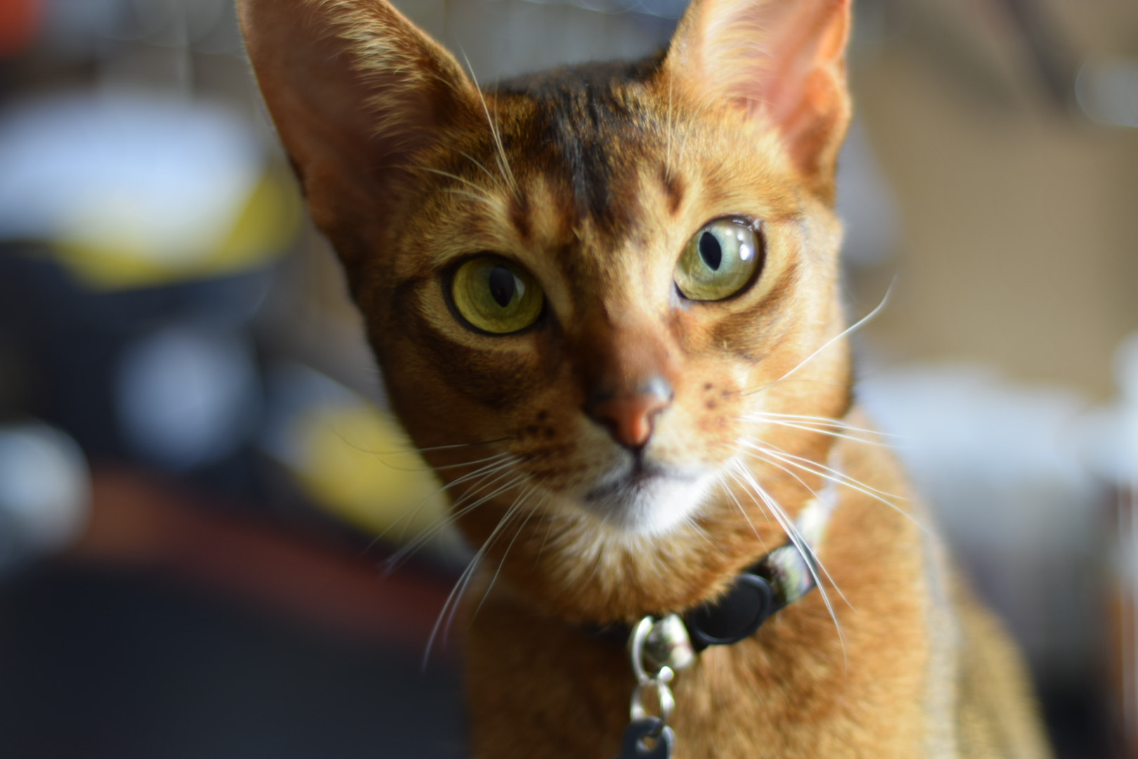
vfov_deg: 18.2
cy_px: 380
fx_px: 2371
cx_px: 569
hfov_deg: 27.0
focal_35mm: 75
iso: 100
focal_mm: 50
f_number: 1.8
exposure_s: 1/50
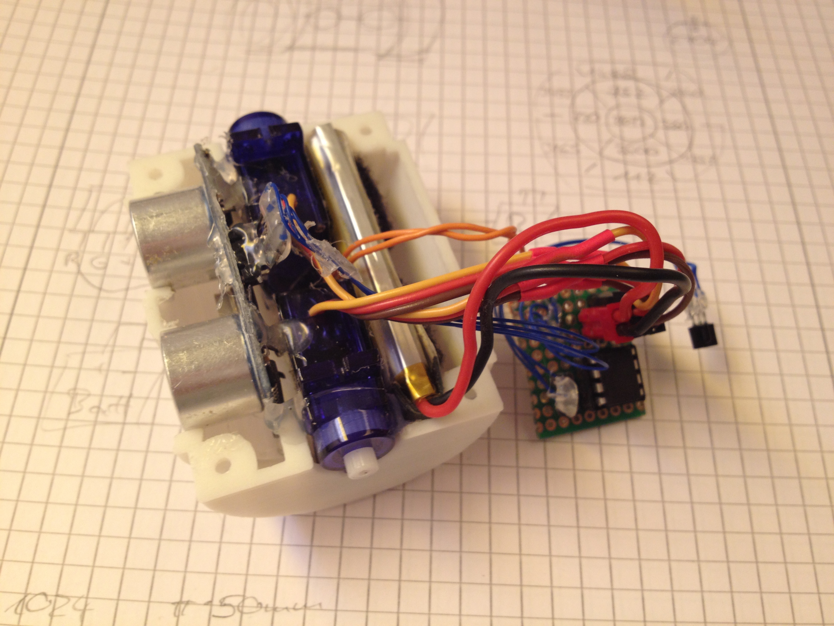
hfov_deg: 52.6
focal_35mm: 35
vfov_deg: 40.7
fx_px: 843
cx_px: 417
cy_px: 313
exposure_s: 1/40
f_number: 2.4
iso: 64
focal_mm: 4.28
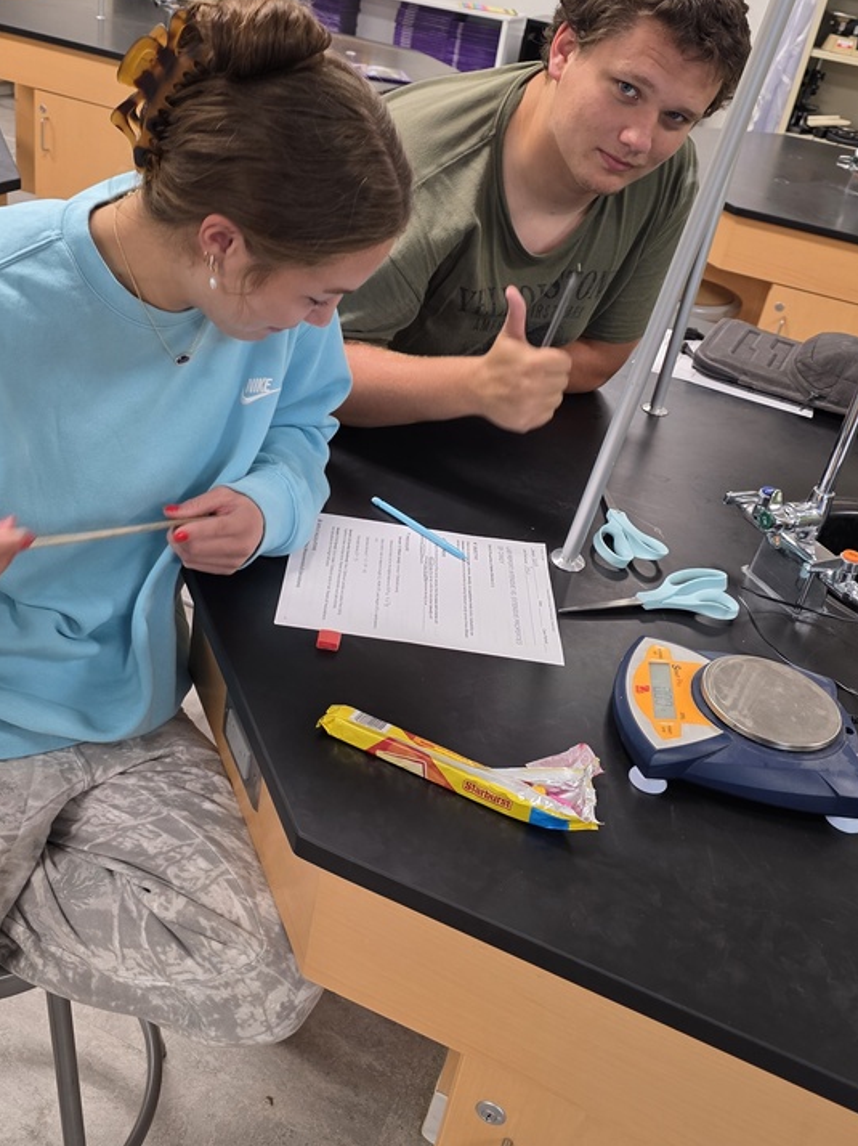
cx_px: 382
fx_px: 1091
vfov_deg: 55.2
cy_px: 494
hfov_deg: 42.9
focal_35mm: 33
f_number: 1.7
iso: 160
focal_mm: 6.3
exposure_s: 1/61.3
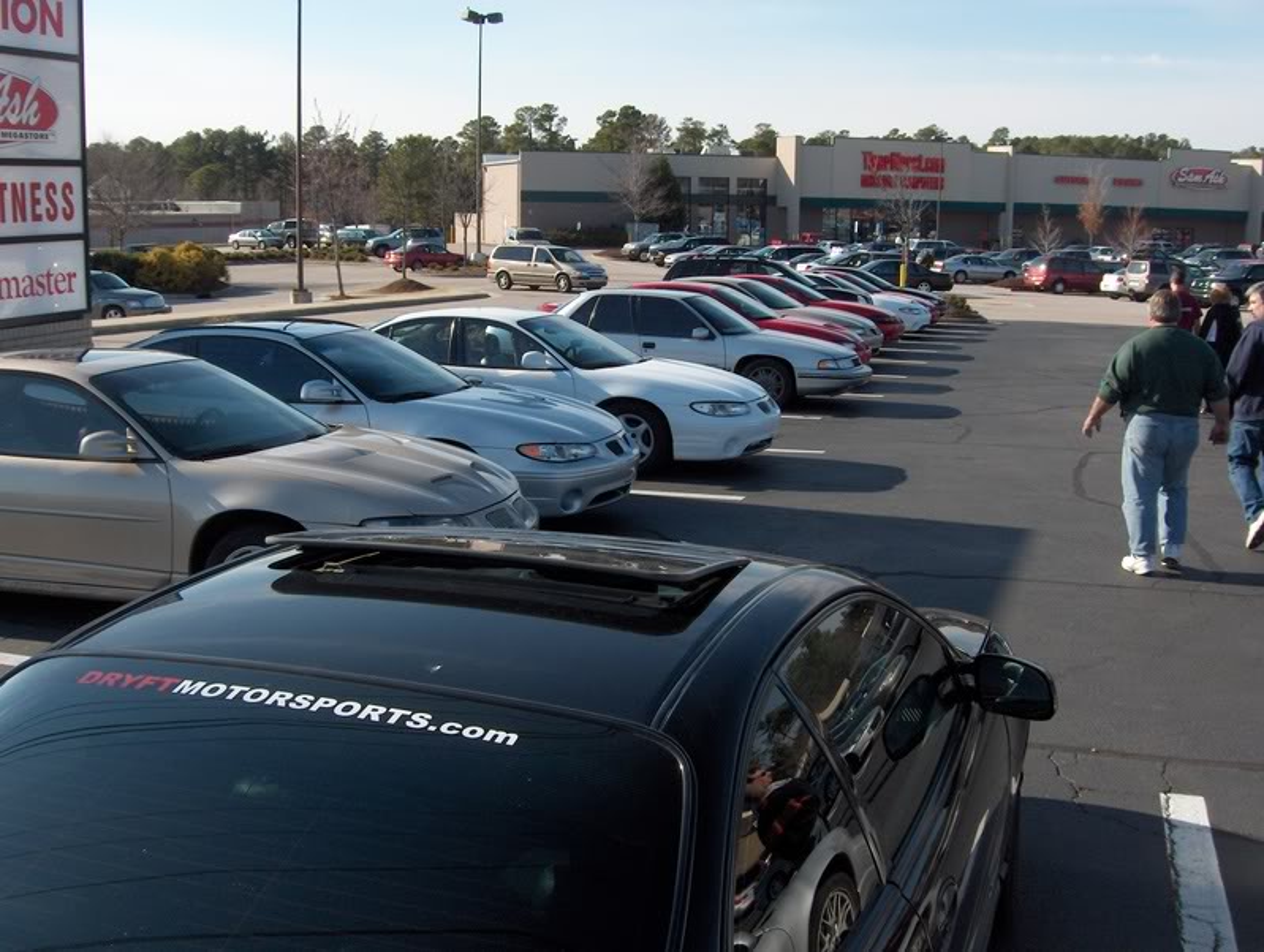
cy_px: 476
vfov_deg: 36.9
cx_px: 632
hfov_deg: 47.8
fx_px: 1426
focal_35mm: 39
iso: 100
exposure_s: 1/637
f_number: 4.8
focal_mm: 8
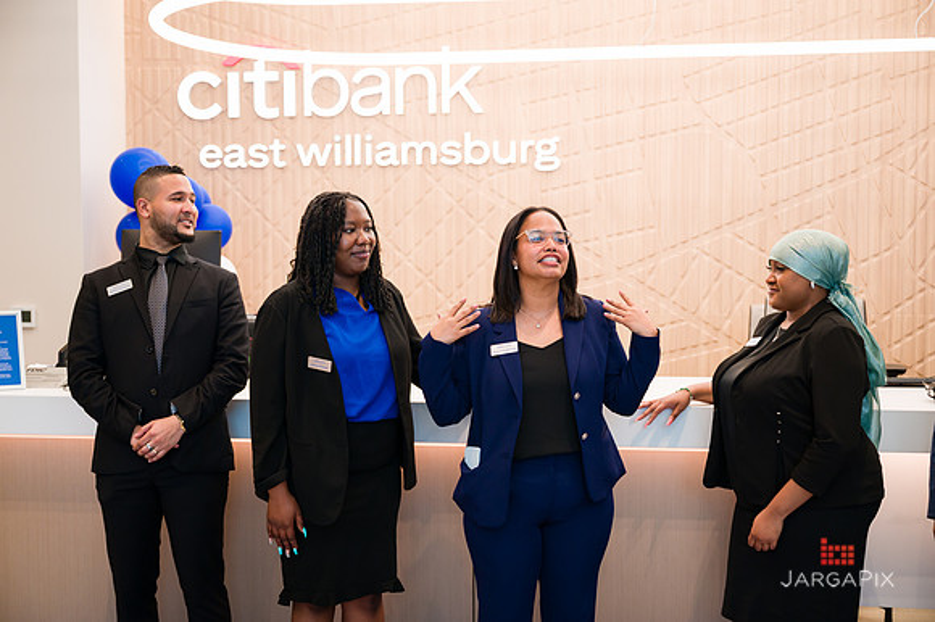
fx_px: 1159
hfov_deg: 43.9
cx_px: 468
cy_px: 311
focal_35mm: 45
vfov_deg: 30.0
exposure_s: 1/200
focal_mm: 44
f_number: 3.2
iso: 500
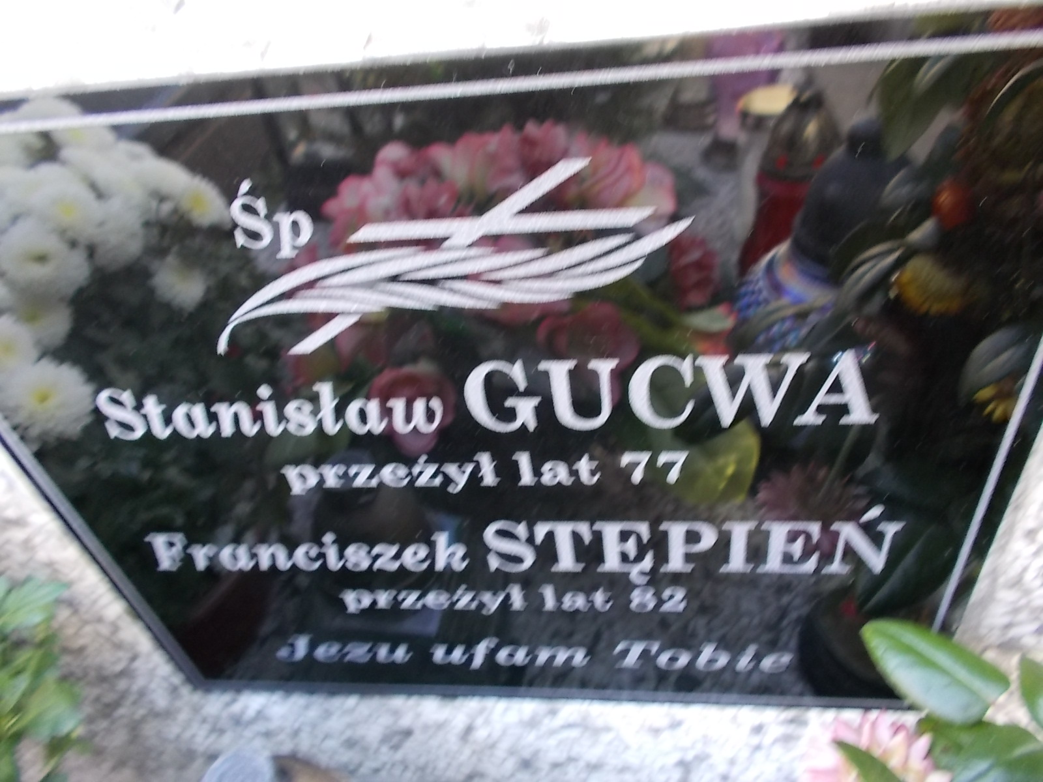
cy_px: 391
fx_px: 783
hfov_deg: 67.3
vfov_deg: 53.1
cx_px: 522
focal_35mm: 26
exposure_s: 1/25
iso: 160
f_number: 3.2
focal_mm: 4.6
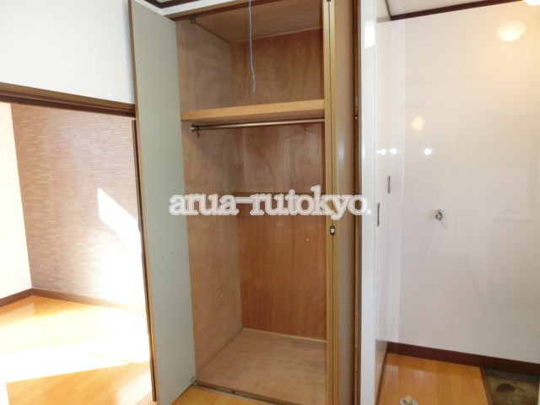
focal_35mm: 24
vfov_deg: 56.8
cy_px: 202
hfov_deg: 71.6
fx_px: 374
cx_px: 270
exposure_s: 1/125
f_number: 3
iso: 250
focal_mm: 4.24
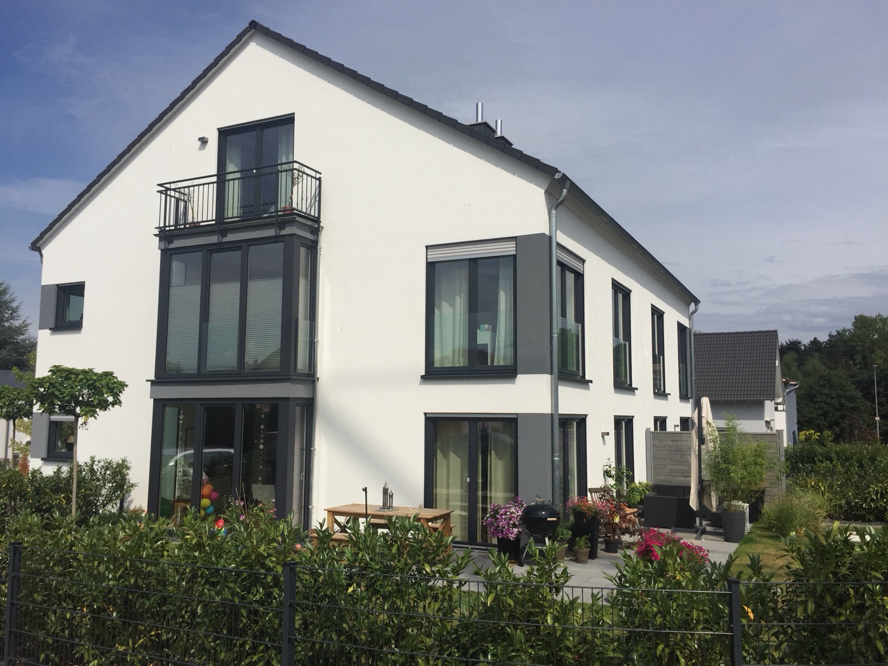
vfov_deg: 48.2
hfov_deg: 61.7
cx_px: 444
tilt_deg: +5.5
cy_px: 333
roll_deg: -1.7
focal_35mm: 29
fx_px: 744
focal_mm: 4.15
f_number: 2.2
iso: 32
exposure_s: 1/4405
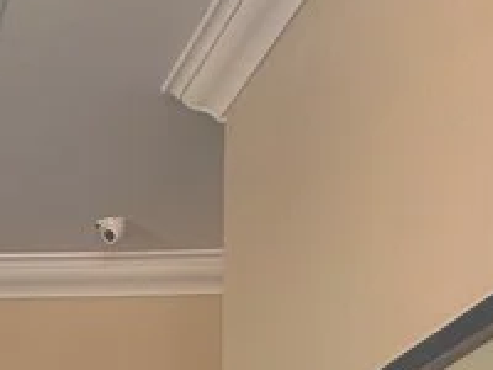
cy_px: 846
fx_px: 1894
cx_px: -434
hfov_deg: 13.2
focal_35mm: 133
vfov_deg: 10.0
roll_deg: -0.1
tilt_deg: -2.1
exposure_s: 1/121
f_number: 1.5
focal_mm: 5.7
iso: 100
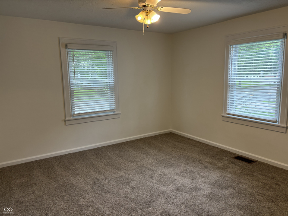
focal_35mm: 26
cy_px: 108
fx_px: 216
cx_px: 144
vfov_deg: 53.0
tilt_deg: -9.0
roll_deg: +1.7
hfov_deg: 67.3
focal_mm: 5.96
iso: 100
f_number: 1.6
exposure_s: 1/60
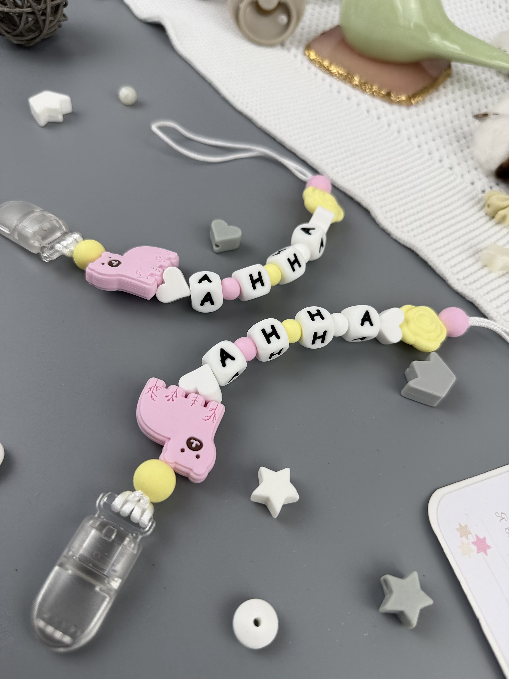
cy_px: 340
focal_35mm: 24
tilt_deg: -54.7
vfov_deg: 71.6
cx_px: 254
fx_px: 471
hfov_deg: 56.8
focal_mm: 6.76
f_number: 1.78
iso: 80
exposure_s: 1/735
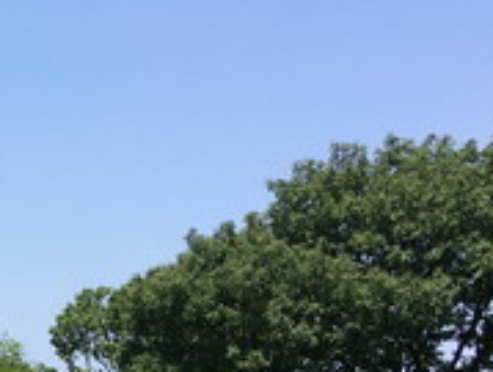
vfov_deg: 15.1
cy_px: 361
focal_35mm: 97
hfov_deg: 18.2
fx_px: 1384
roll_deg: -1.3
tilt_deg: +0.8
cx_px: -229
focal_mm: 4.15
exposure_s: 1/1399
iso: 25
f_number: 2.2
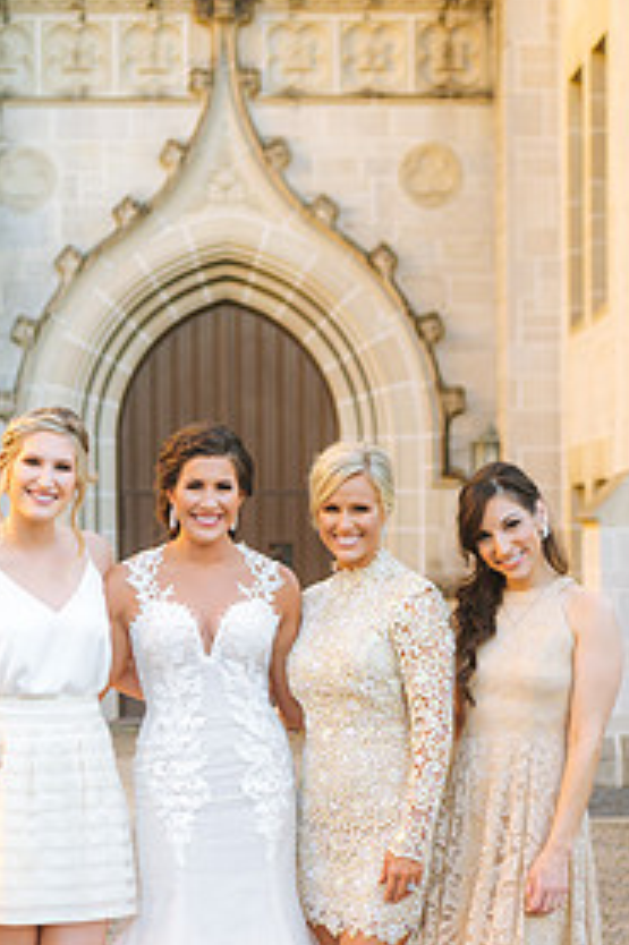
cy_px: 629
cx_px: 253
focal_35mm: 81
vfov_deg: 24.9
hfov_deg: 16.8
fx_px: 2125
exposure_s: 1/250
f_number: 3.2
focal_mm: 50
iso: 250
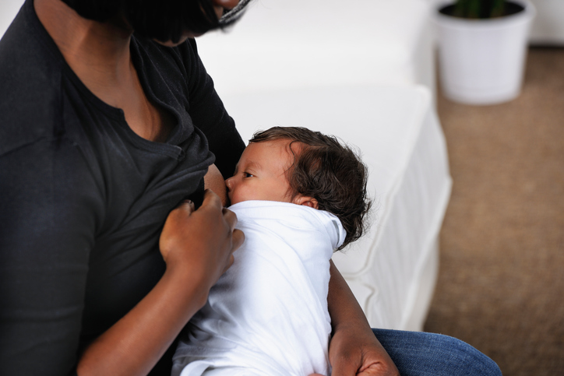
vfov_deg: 6.9
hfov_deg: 10.3
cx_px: 282
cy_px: 188
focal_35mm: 200
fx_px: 3134
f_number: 5.6
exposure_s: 1/160
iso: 100
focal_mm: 200
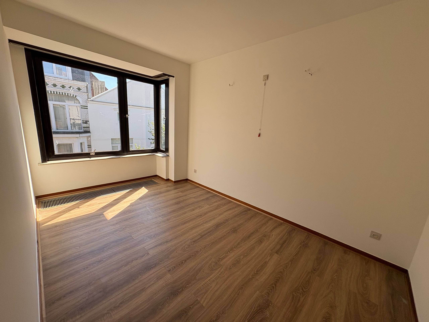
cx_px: 214
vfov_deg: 85.7
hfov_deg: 102.1
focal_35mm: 14
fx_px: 174
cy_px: 161
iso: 64
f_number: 2.2
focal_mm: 2.22
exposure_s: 1/392
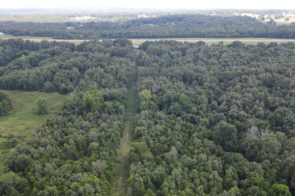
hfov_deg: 65.4
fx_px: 229
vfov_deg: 46.1
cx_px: 155
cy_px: 120
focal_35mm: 28
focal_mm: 4.5
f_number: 2.8
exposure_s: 1/100
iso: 100
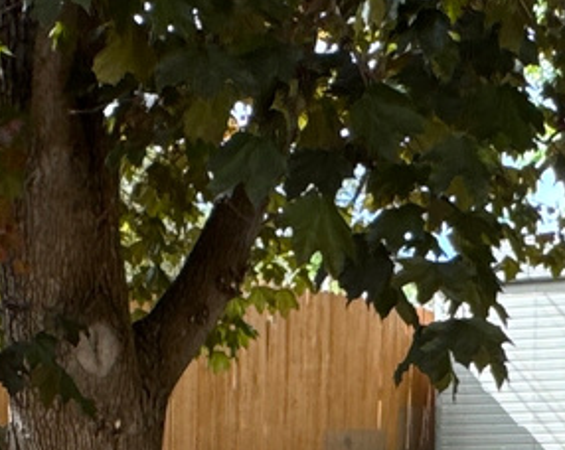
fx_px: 1637
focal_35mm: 98
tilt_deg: -11.9
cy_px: 803
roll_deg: -1.3
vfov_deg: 14.0
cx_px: 239
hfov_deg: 19.6
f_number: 2.2
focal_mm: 2.22
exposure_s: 1/279
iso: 40
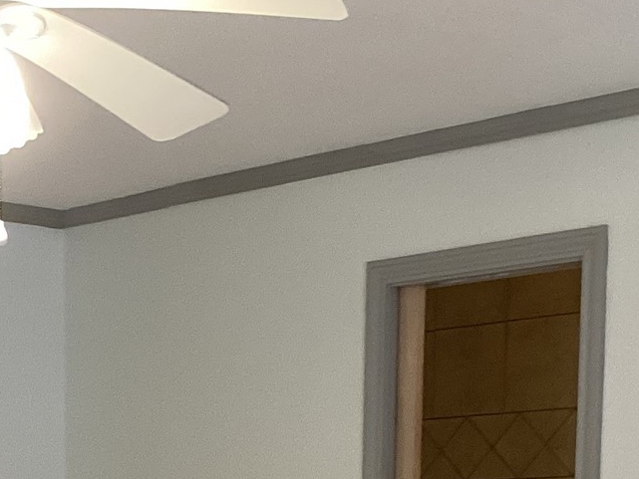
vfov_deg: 13.9
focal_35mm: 99
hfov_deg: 19.5
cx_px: 74
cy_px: 756
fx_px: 1828
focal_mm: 3.3
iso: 160
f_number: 2.4
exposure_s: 1/60
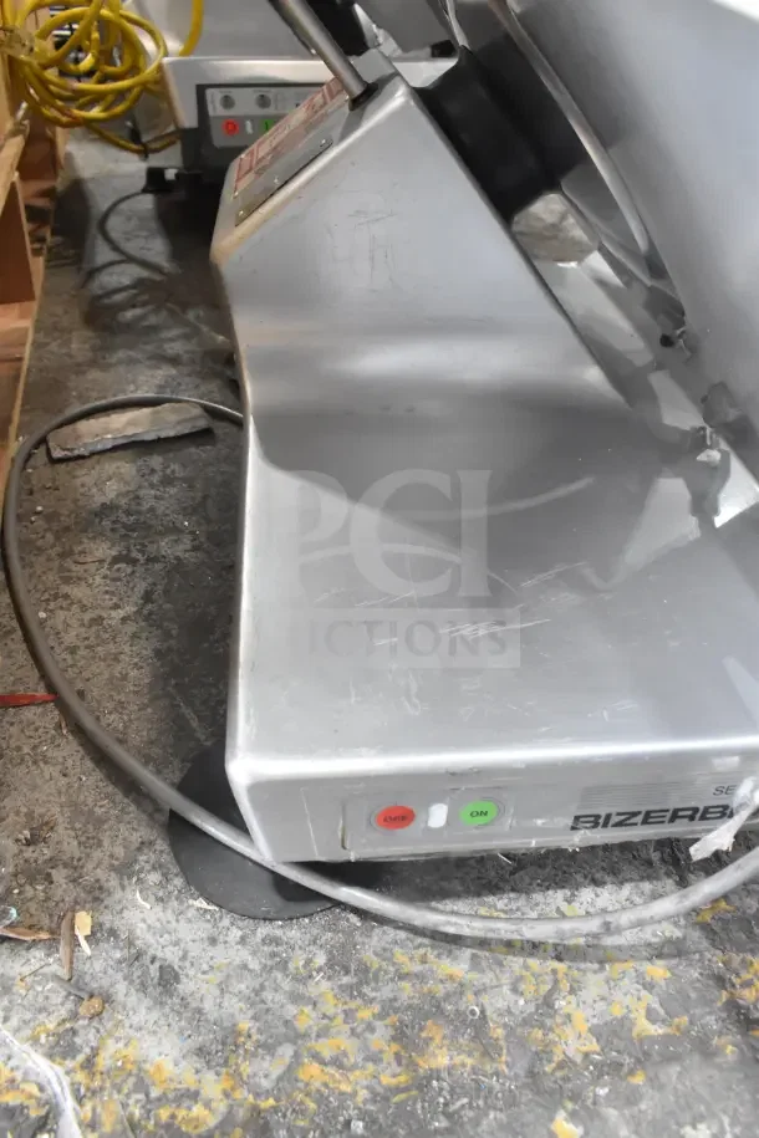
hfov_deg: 47.9
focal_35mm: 27
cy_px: 569
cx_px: 380
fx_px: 854
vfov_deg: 67.4
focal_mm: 18
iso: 6400
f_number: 7.1
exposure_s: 1/200
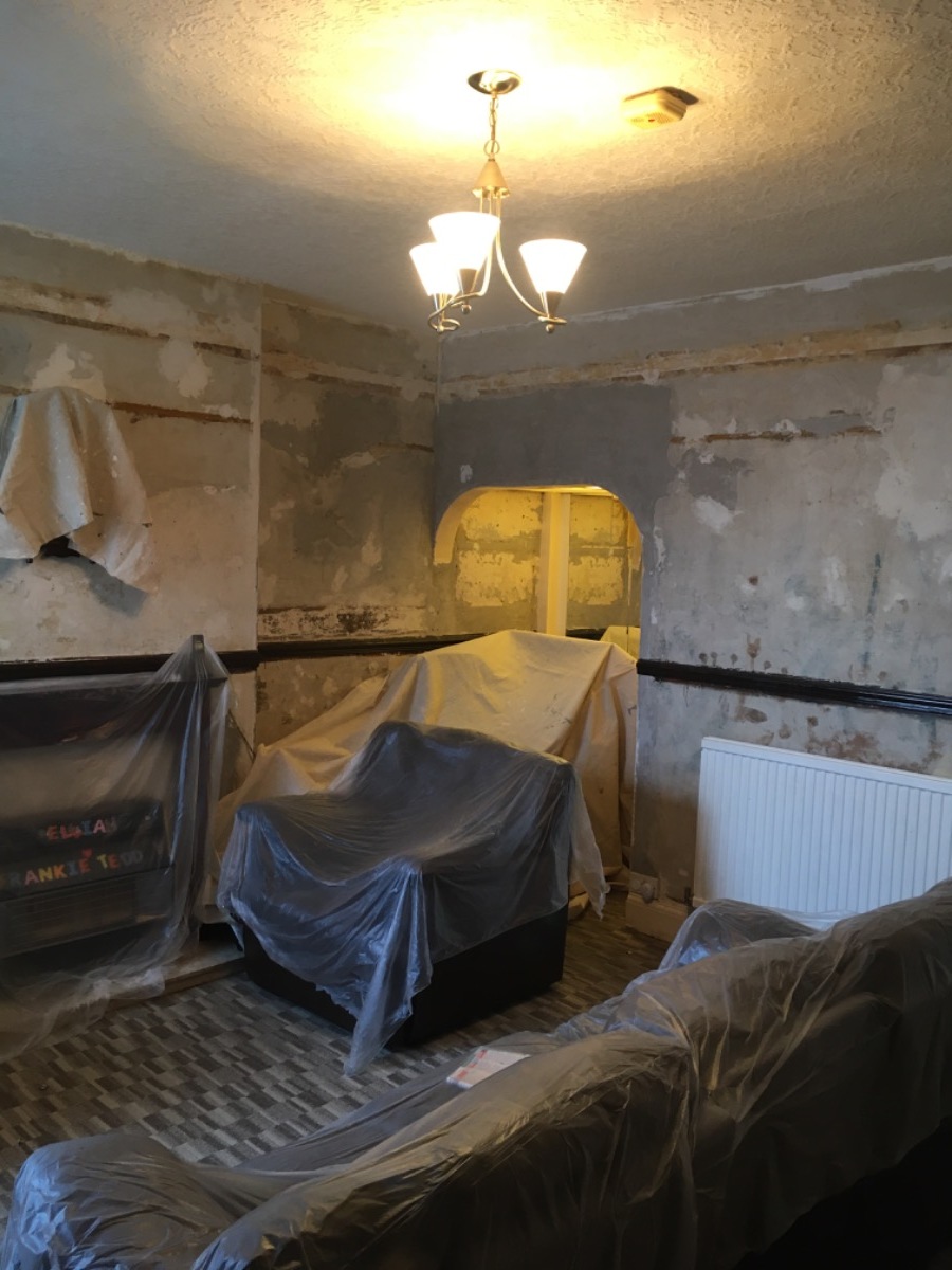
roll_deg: -2.1
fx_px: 1063
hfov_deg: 48.2
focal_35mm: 29
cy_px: 635
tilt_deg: -4.2
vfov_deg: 61.7
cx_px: 476
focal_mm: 4.15
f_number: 2.2
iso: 100
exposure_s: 1/33
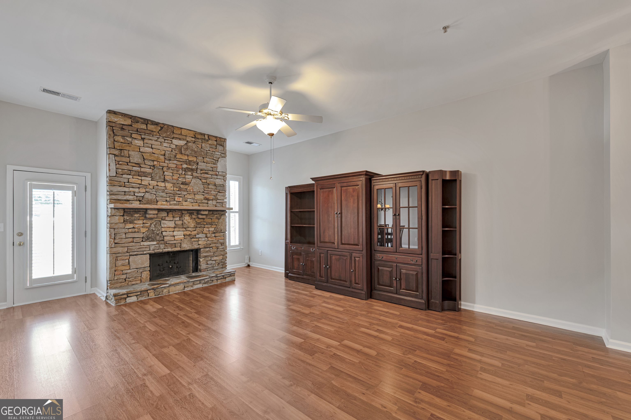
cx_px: 316
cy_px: 210
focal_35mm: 14
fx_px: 245
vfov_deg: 81.1
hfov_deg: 104.3
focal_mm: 14
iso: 100
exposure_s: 1/2
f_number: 8
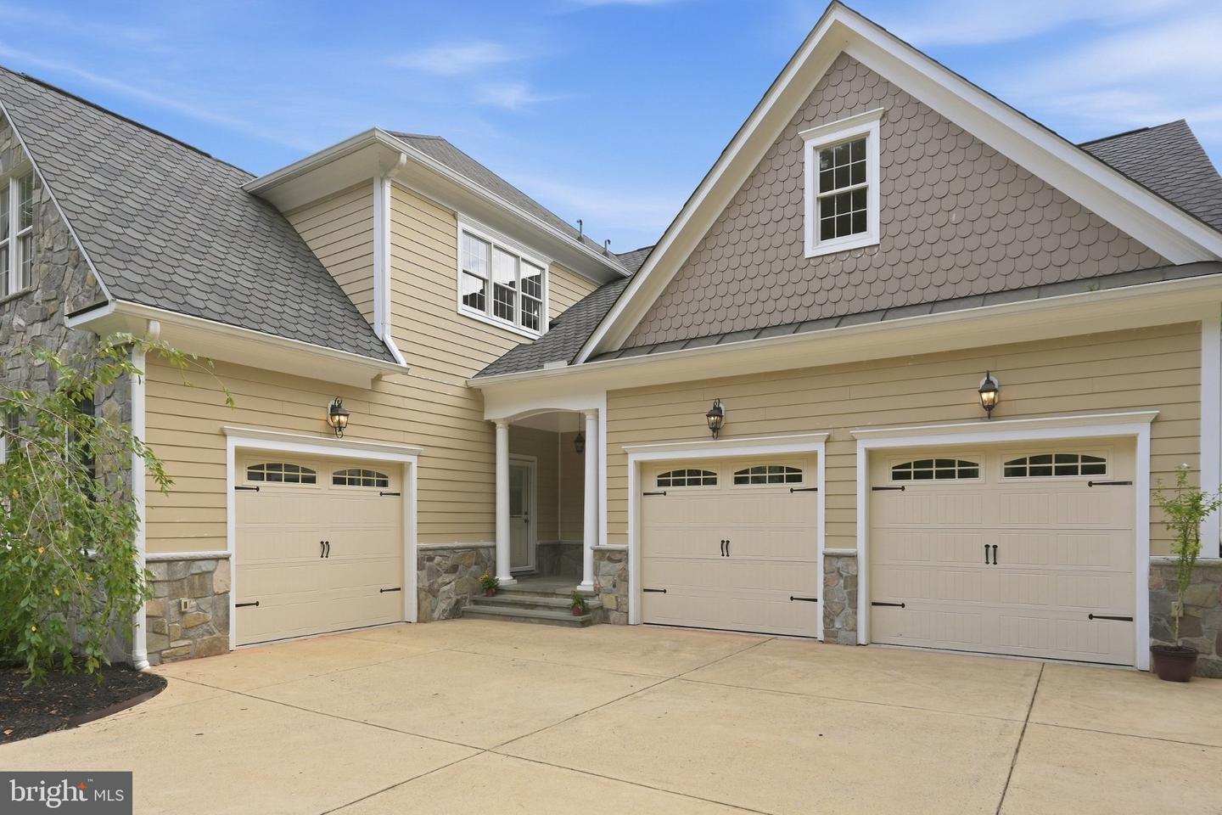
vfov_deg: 61.9
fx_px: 679
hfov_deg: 84.0
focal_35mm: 20
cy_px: 408
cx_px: 611
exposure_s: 1/200
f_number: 8
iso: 200
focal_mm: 20
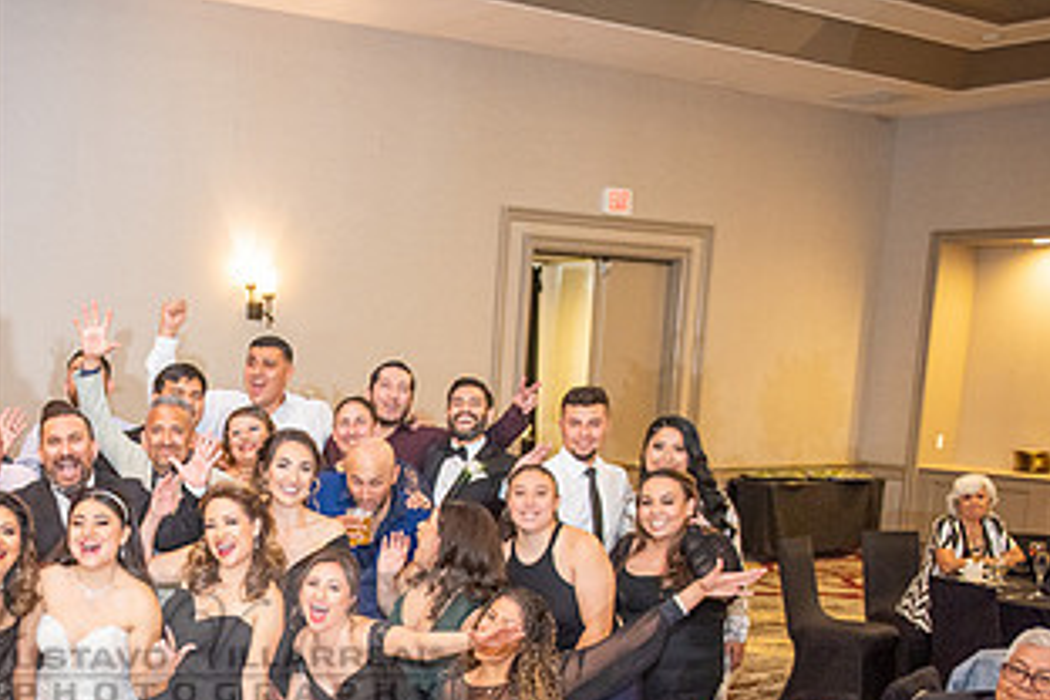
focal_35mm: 52
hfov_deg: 36.6
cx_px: 182
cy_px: 648
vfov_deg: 25.1
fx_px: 1517
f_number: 2.8
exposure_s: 1/160
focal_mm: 28
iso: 1600
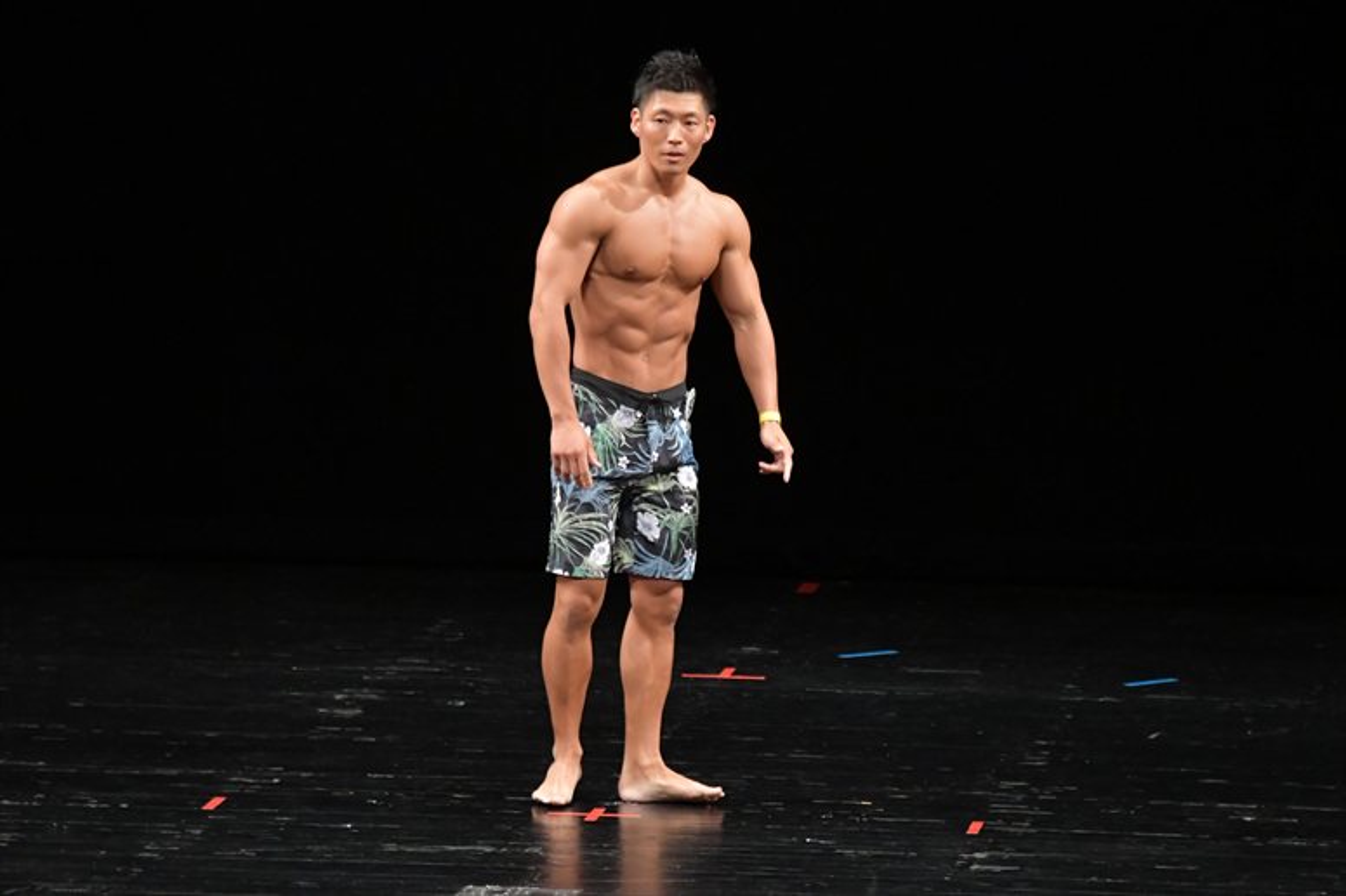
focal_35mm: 270
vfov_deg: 5.1
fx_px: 10090
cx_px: 673
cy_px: 448
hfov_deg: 7.6
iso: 3200
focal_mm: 180
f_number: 5.6
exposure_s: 1/400
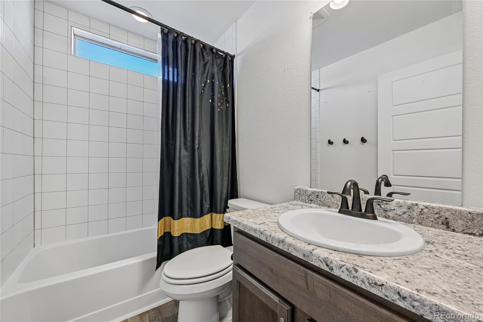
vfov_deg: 81.2
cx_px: 242
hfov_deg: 104.3
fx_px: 188
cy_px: 161
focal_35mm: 14
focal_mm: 14
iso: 400
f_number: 11
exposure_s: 1/5
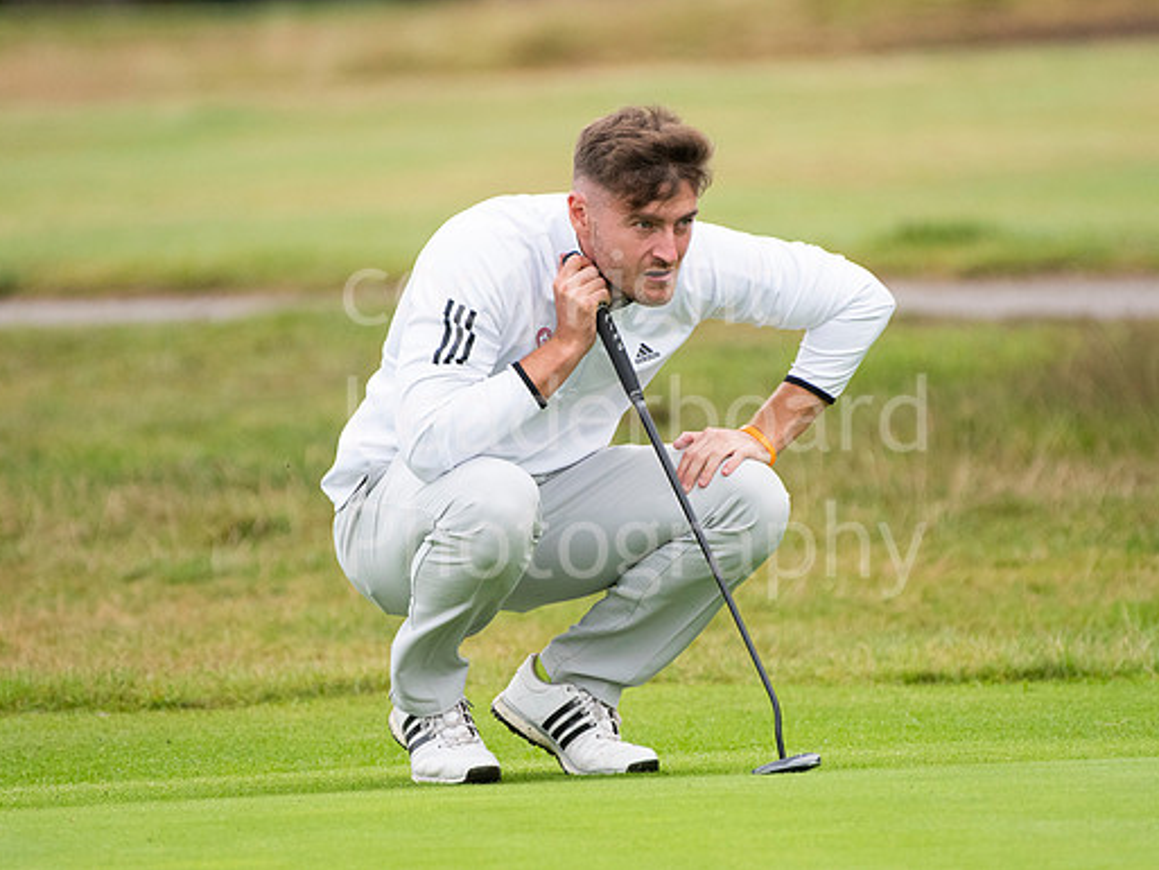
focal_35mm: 815
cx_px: 639
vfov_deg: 1.8
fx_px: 27294
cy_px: 435
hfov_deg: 2.4
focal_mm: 500
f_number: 5.6
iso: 1600
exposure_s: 1/1600
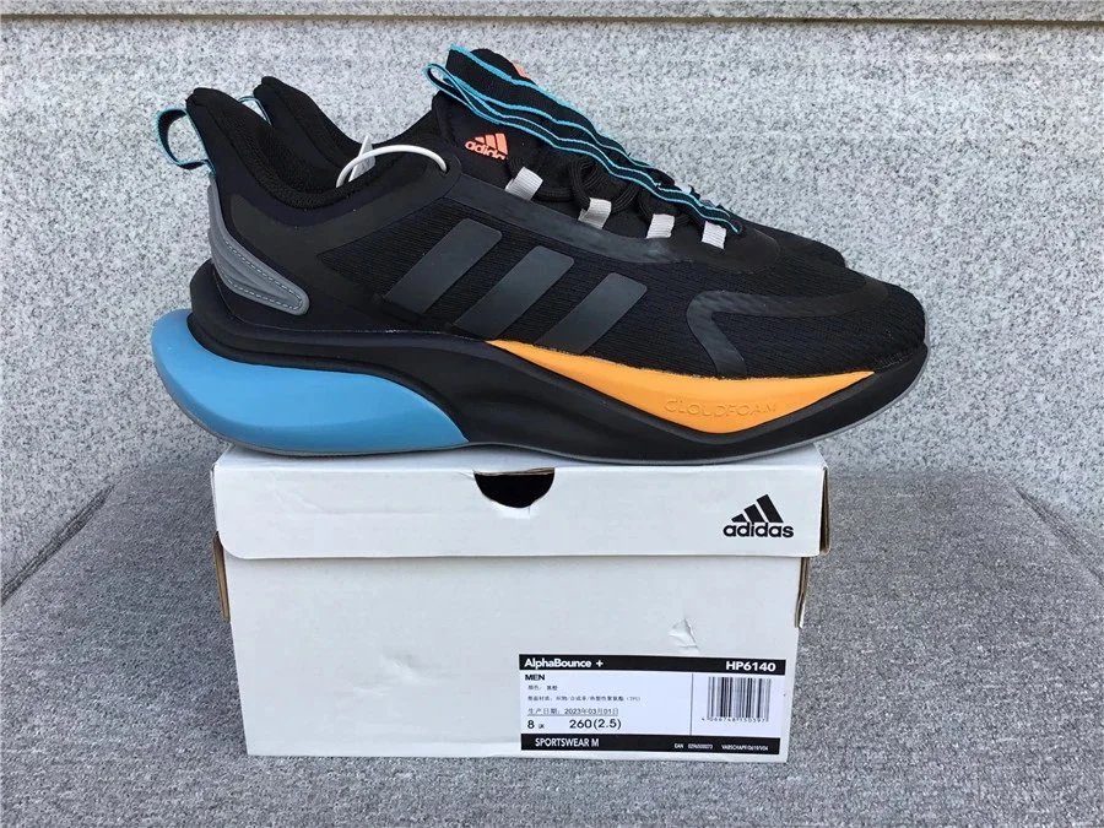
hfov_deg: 58.4
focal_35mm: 31
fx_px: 989
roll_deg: +0.5
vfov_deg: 45.4
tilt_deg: -19.4
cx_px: 552
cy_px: 414
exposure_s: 1/201
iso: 25
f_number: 2.4
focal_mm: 3.3
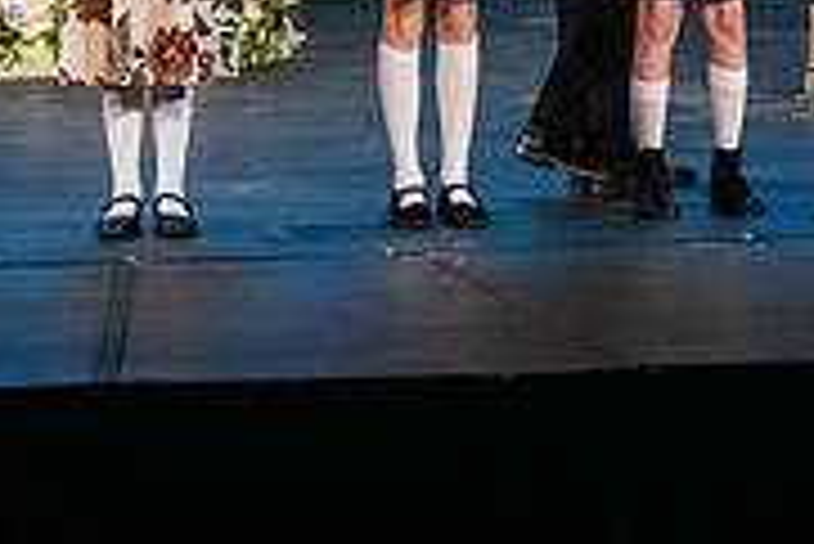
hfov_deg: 7.5
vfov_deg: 5.0
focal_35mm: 275
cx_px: 540
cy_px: -268
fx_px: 6223
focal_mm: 86
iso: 4000
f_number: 3.2
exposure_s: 1/250
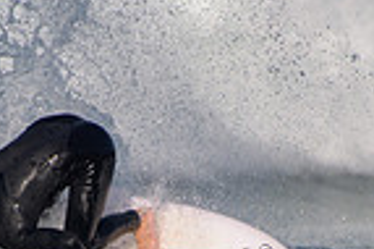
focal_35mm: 2495
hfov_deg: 0.8
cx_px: 172
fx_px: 25890
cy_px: 375
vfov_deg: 0.5
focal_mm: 500
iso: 140
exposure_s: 1/2000
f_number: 5.6
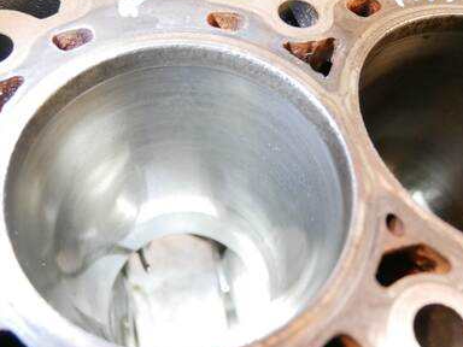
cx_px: 211
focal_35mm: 30
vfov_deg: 46.8
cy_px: 187
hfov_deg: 59.9
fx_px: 401
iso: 3200
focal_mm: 12
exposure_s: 1/60
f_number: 3.5
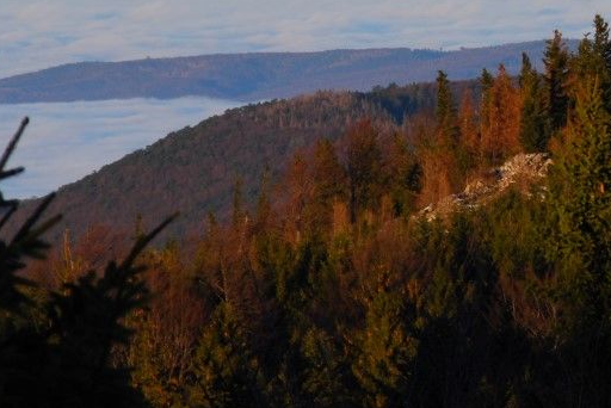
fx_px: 9258
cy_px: 71
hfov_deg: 3.8
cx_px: 629
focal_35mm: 545
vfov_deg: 2.5
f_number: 13
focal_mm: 155
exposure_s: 1/80
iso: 200
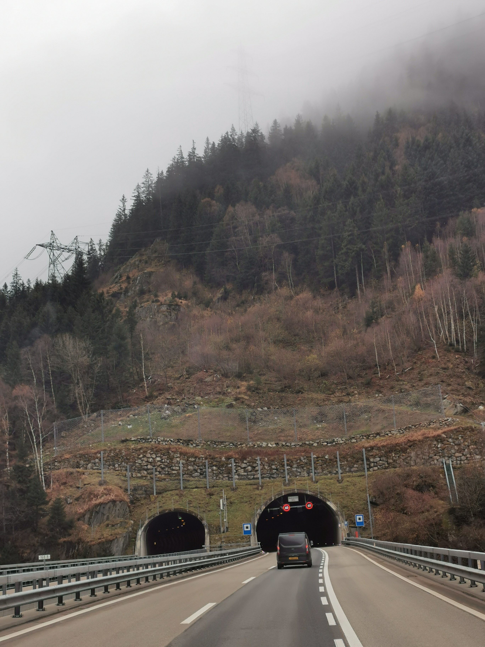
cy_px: 324
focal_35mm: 50
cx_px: 242
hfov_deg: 29.1
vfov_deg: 38.2
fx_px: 934
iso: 50
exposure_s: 1/475
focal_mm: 5.56
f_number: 1.6
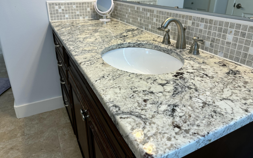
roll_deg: -0.6
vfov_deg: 47.4
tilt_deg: -22.7
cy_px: 64
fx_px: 179
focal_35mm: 26
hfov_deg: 70.4
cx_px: 128
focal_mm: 6.86
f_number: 1.78
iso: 64
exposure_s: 1/120
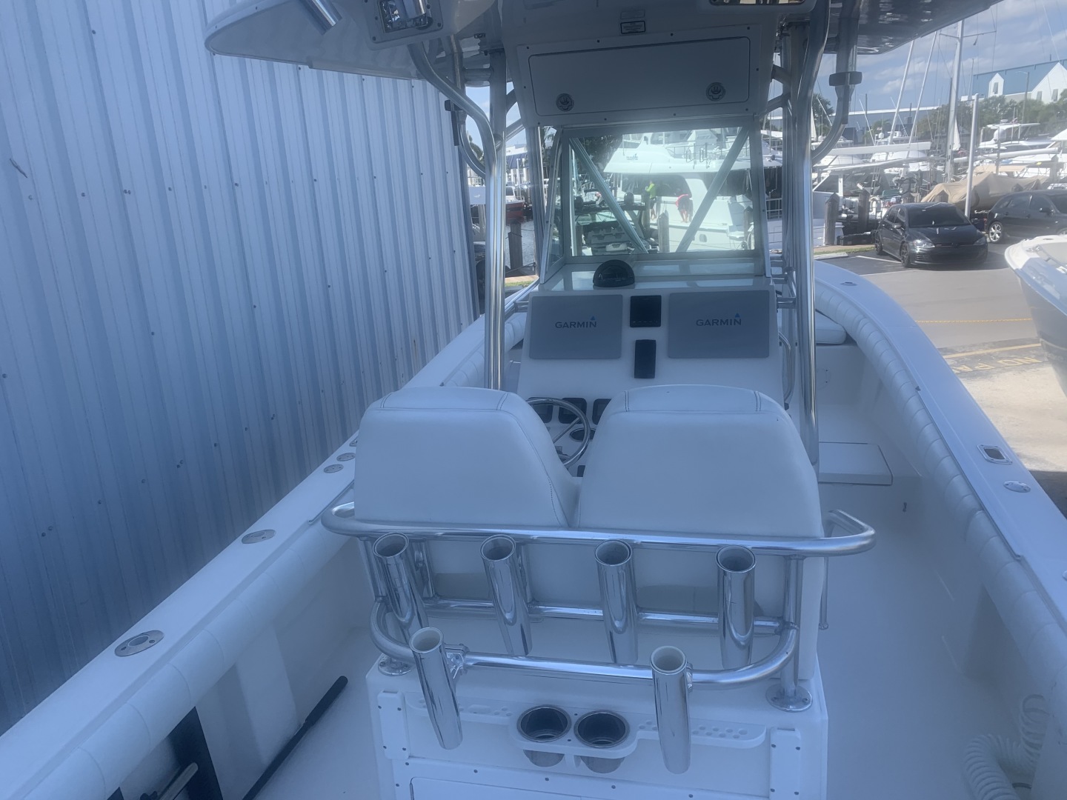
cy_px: 400
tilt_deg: -13.8
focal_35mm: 26
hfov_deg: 67.3
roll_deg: +3.0
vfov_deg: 53.1
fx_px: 801
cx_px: 534
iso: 25
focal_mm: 4.25
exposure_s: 1/1220
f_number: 1.8
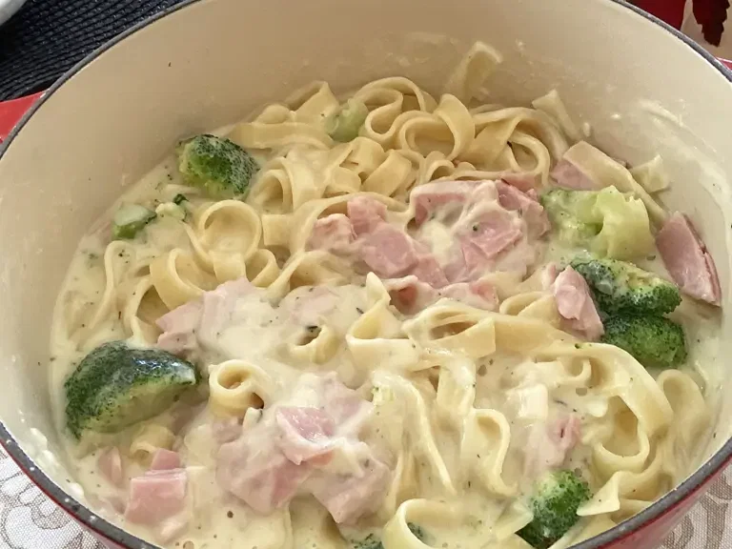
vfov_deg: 45.4
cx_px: 366
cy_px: 274
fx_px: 656
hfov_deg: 58.4
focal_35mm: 31
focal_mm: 3.3
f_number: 2.4
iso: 125
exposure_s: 1/60
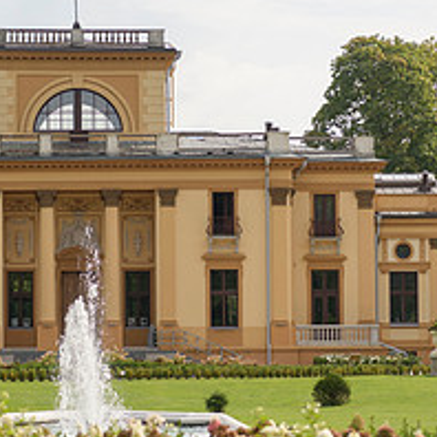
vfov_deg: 10.0
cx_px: 85
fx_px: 2499
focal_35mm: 175
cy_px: 229
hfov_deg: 10.0
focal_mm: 70
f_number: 3.5
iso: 64
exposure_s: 1/1250
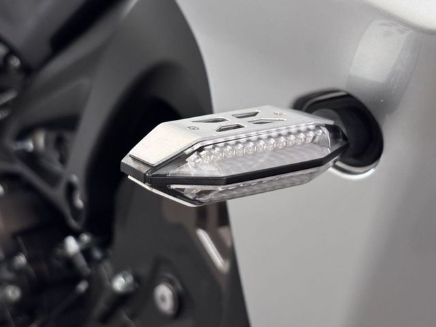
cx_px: 218
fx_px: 655
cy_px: 164
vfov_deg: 28.0
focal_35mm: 52
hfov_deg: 36.8
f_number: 1.6
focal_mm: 5.96
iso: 125
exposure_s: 1/33
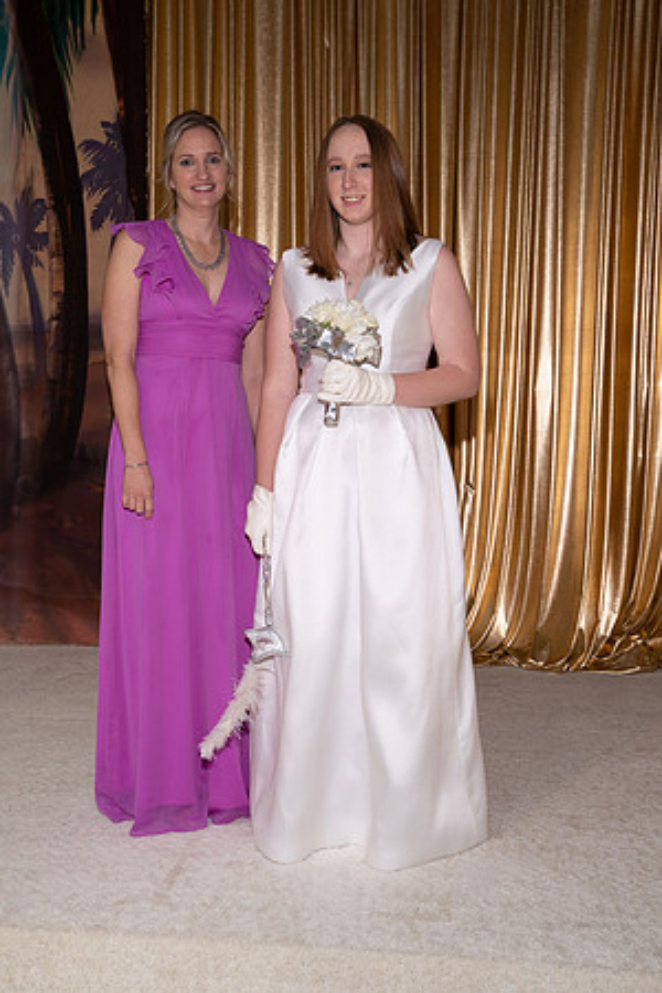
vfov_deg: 44.5
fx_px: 1214
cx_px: 331
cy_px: 496
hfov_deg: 30.5
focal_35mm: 44
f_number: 5.6
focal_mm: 44
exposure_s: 1/160
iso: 800
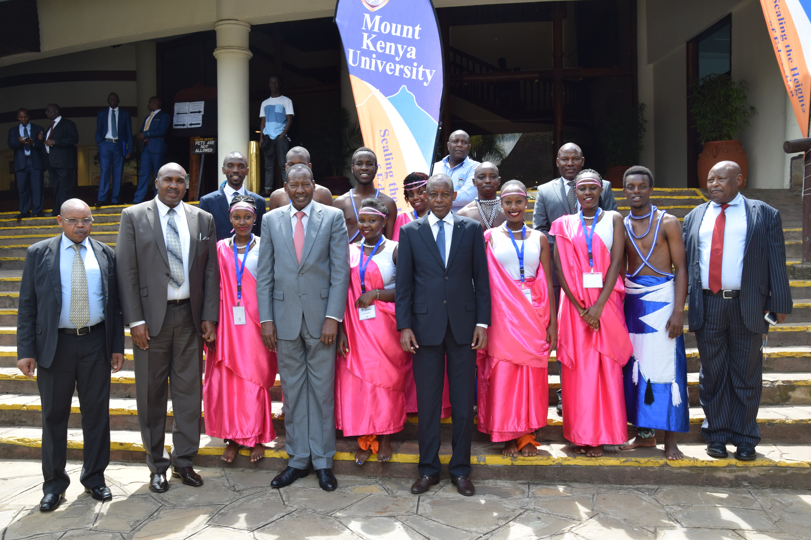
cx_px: 406
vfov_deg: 36.9
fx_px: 811
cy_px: 270
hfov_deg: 53.1
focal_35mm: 36
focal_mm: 24
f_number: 7.1
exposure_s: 1/200
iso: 400
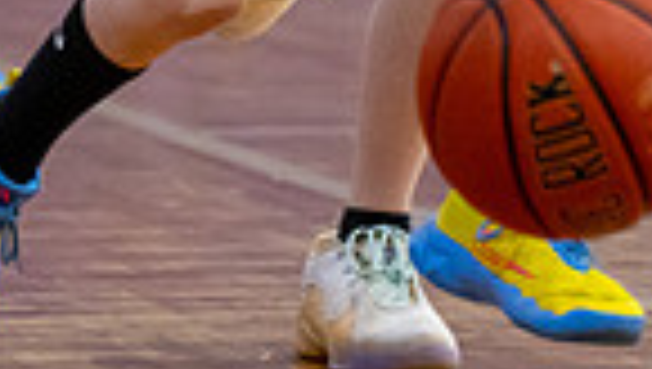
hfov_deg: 3.8
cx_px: 45
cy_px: -526
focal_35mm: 565
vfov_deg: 2.1
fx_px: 9781
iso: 3200
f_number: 2.8
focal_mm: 112
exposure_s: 1/800
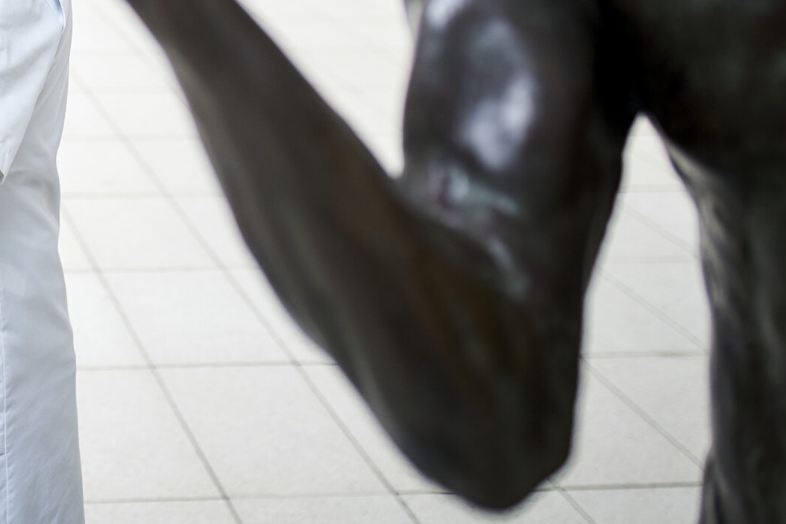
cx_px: -123
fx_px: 1856
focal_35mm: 85
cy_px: -75
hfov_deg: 22.3
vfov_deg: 15.6
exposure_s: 1/250
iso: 400
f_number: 2
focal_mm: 35
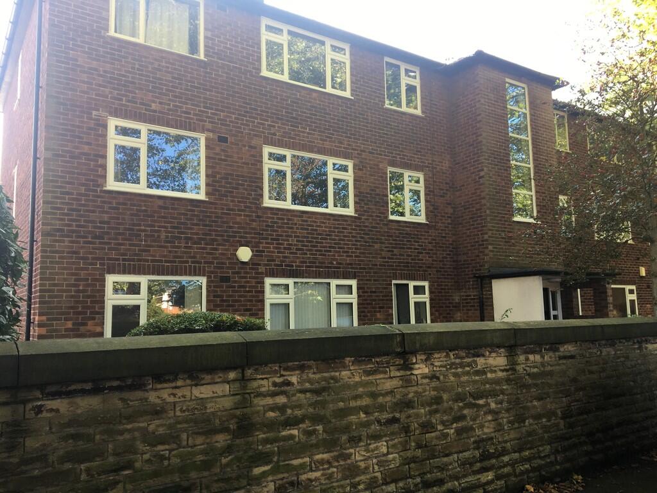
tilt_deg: +5.8
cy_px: 246
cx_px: 328
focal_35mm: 29
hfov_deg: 61.7
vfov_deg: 48.2
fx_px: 550
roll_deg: +1.3
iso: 25
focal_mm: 4.15
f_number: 2.2
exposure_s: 1/100
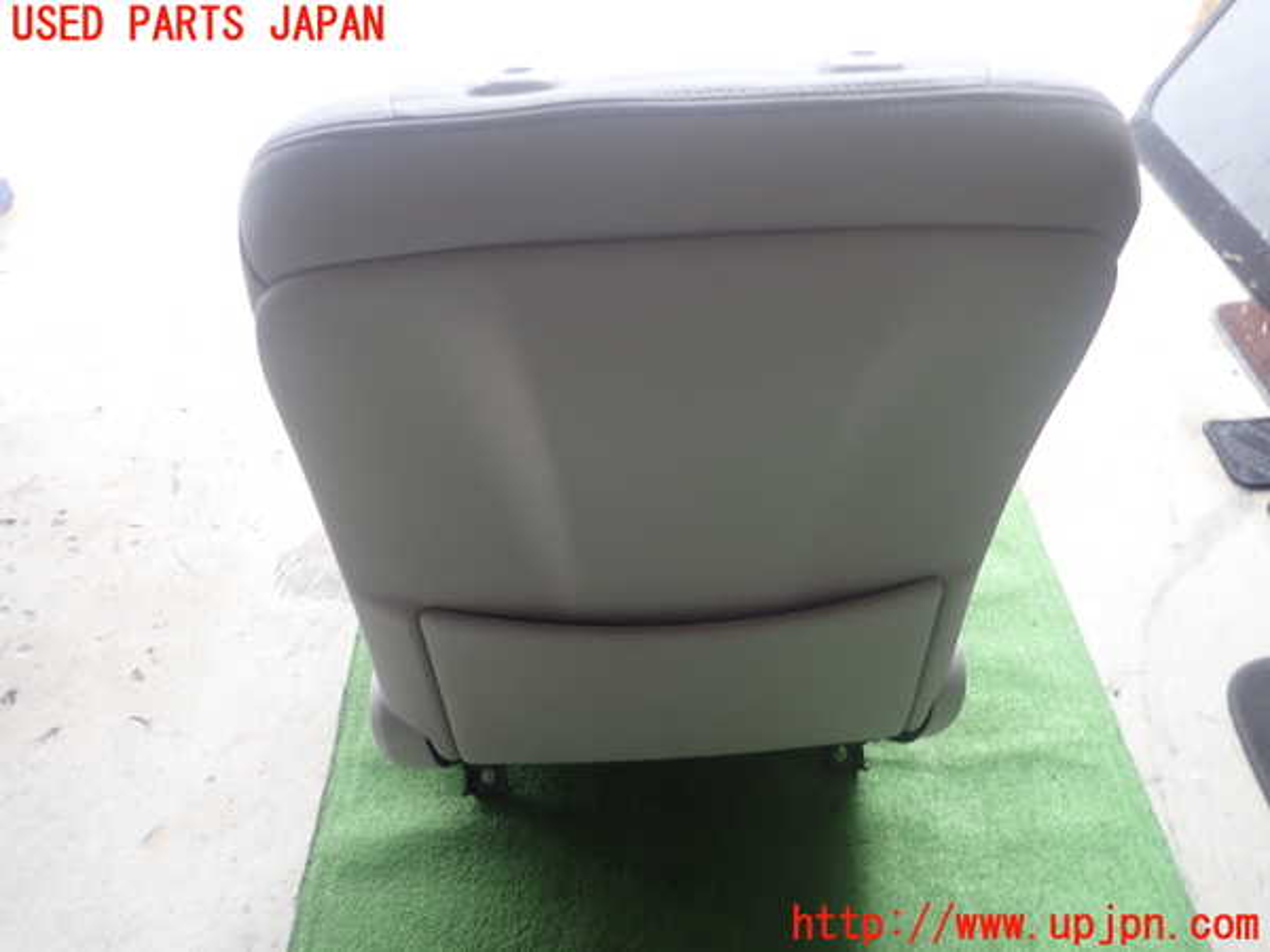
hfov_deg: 69.4
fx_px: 917
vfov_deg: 54.9
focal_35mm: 25
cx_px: 635
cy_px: 476
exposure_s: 1/60
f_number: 2
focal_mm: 4.5
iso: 160
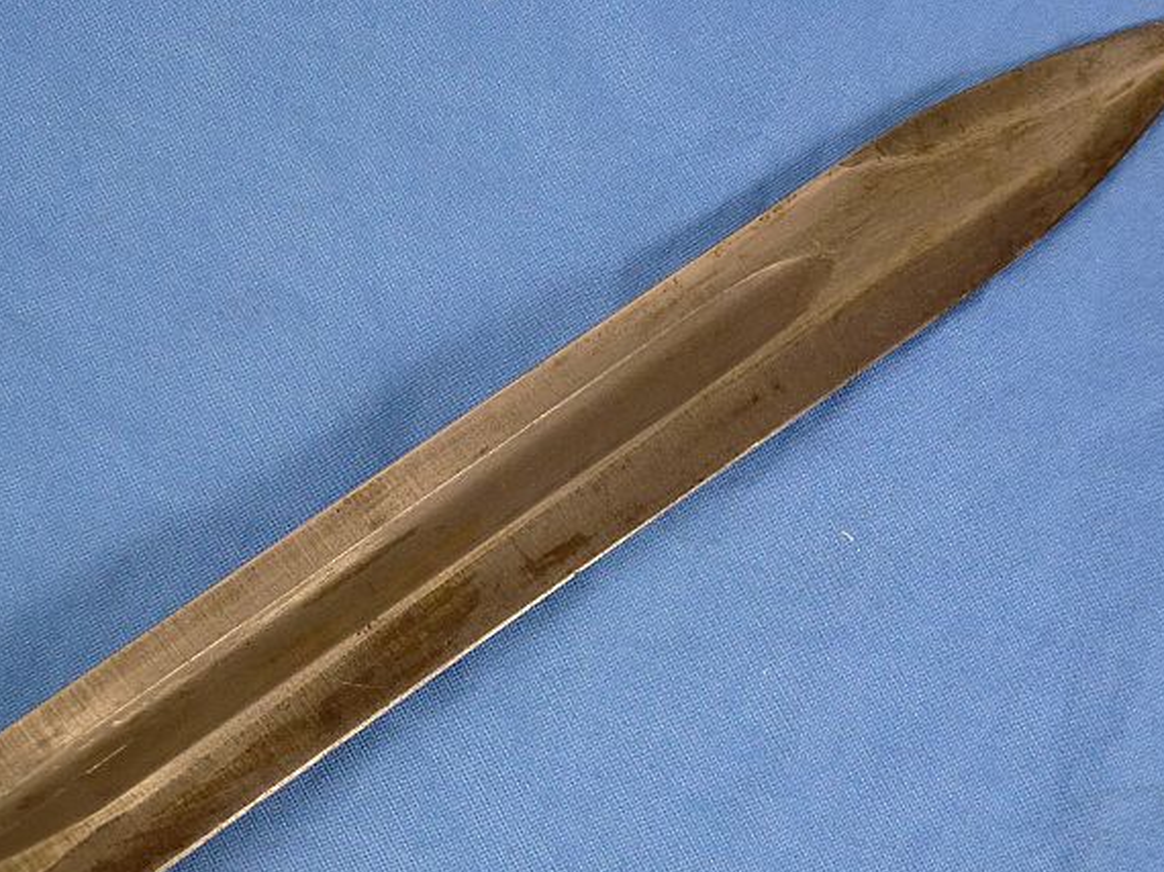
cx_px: 502
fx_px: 2454
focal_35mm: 73
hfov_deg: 26.7
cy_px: 576
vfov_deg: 20.1
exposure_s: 1/80
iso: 320
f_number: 4.3
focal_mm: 9.4
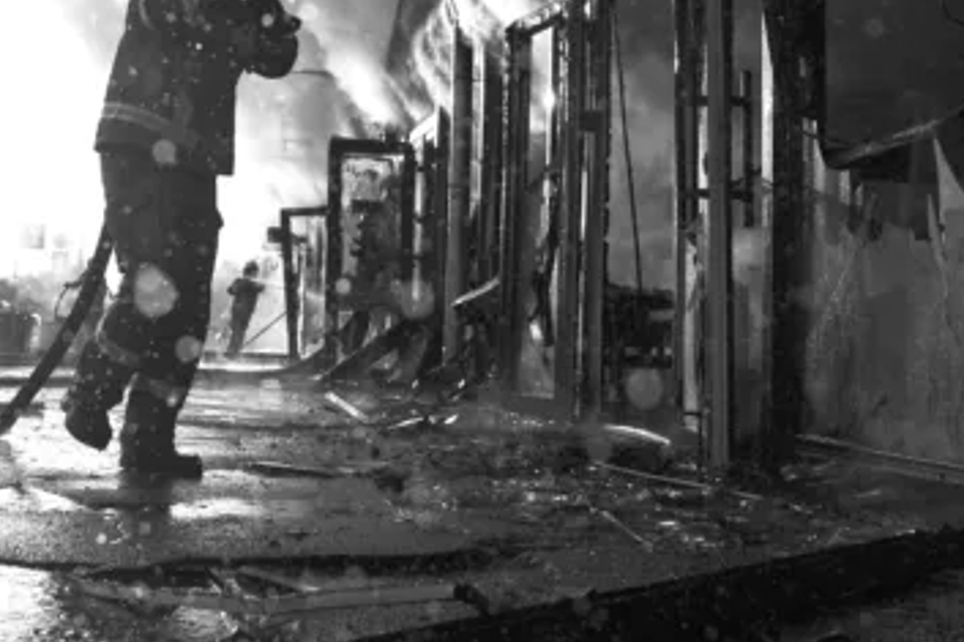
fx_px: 1365
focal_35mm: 51
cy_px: 90
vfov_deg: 25.8
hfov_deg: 38.6
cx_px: 344
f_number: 4
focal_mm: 24
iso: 320
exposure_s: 1/3200
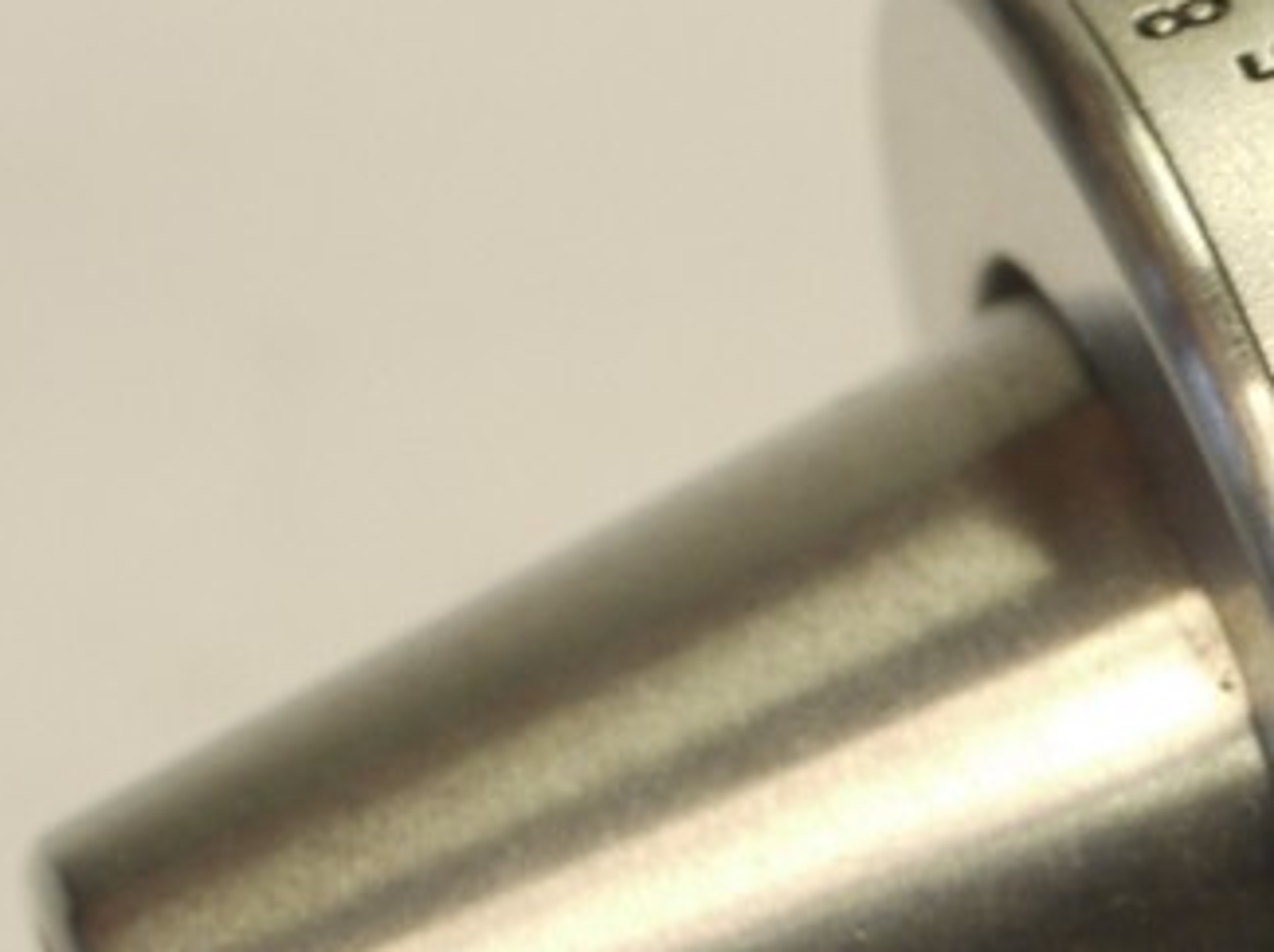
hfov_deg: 7.0
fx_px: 10330
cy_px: 588
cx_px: 1811
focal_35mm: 281
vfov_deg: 5.3
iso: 400
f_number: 10
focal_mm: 38
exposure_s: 1/13
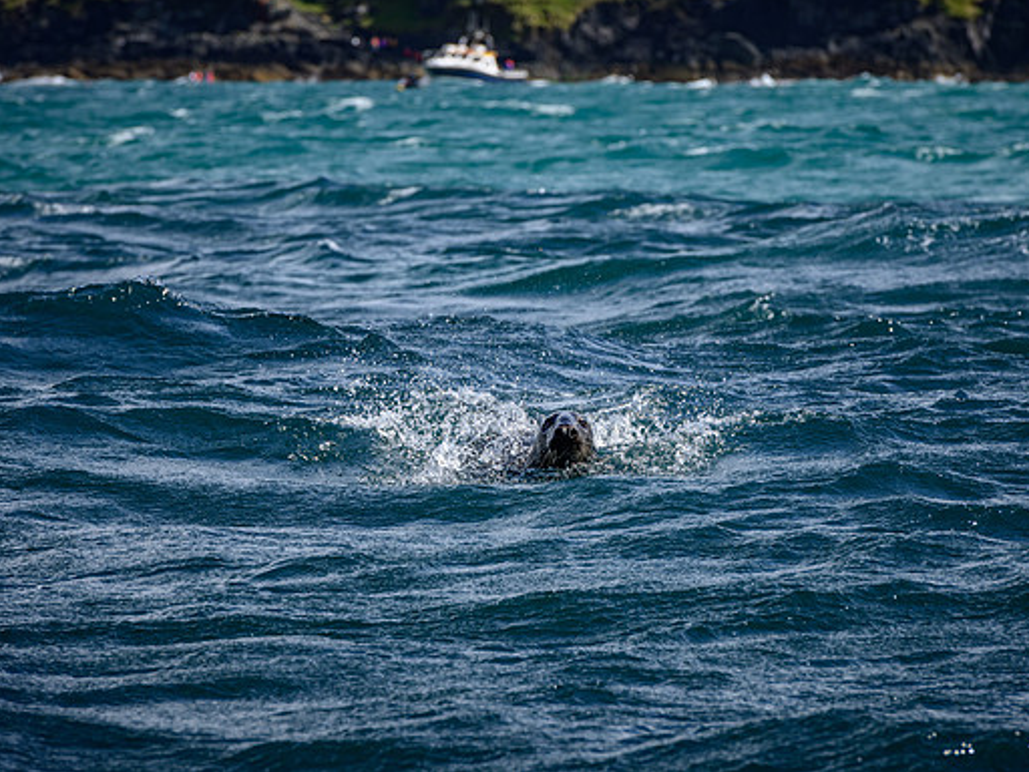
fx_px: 6807
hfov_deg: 8.6
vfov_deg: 6.5
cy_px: 385
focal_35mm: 229
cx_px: 531
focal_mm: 200
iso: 200
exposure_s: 1/640
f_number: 8
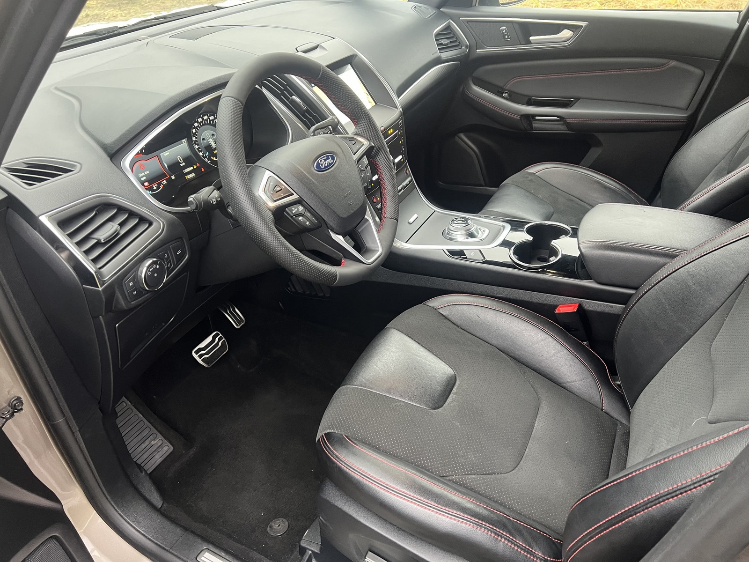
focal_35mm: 26
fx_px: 563
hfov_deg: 67.3
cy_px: 281
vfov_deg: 53.1
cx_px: 374
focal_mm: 5.7
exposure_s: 1/60
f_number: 1.5
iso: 250
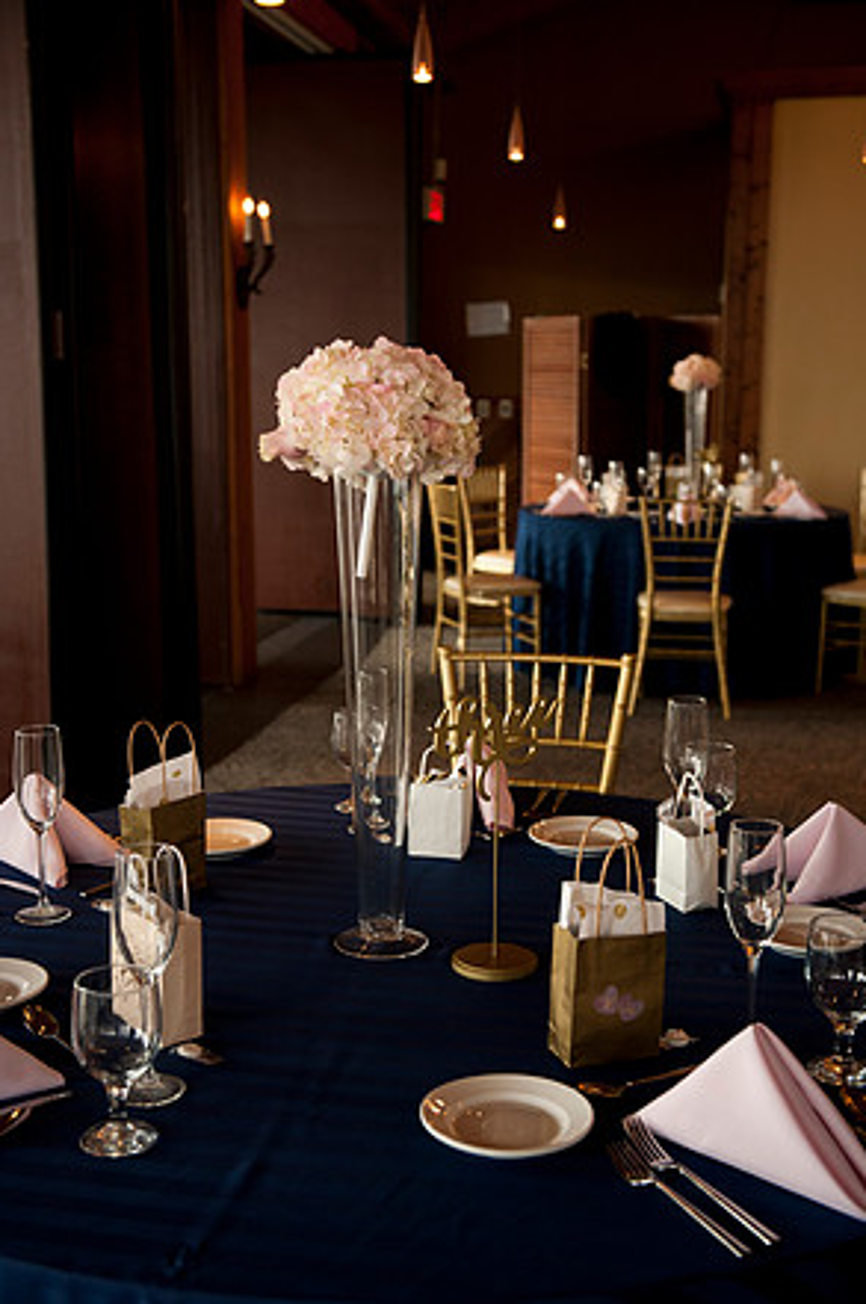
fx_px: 1772
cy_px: 653
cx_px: 439
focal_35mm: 49
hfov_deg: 27.5
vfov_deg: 40.4
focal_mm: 48
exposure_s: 1/160
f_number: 4
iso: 1000
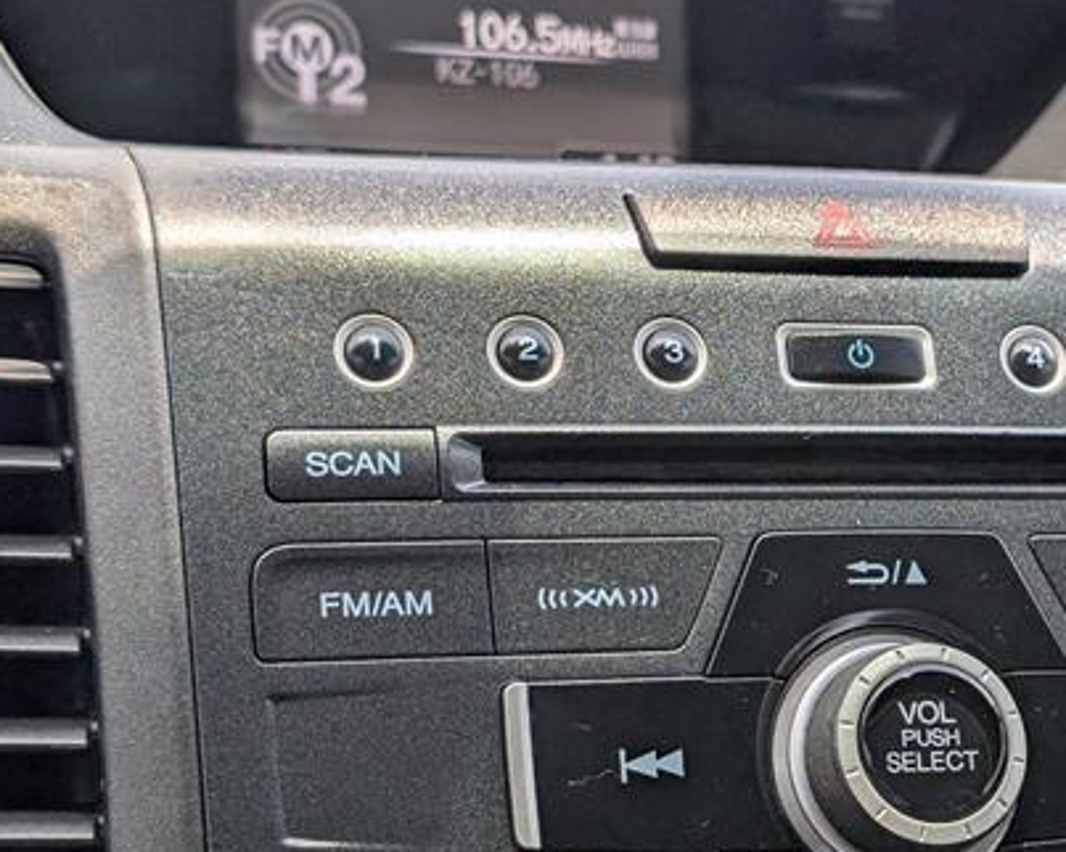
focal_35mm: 76
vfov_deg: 20.0
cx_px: 812
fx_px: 2397
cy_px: 609
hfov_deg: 24.8
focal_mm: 6.9
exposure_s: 1/303
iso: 23
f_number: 1.68
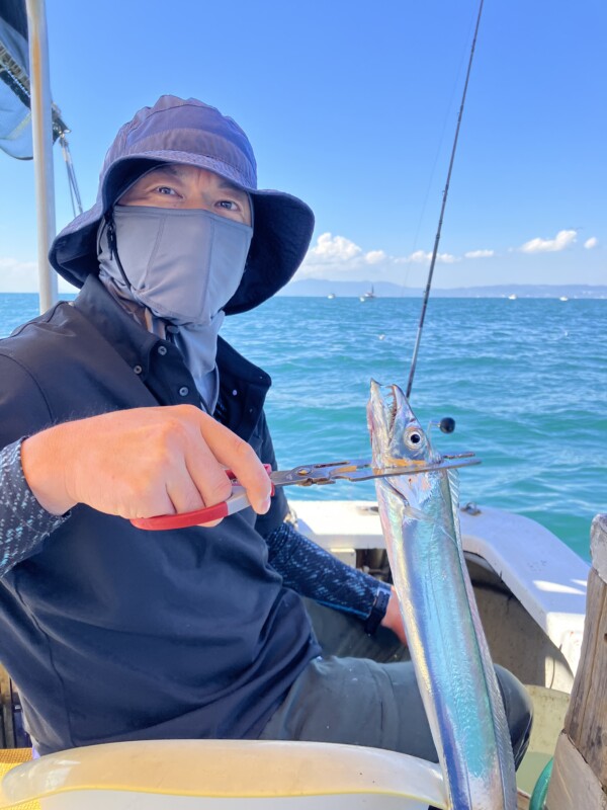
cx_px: 304
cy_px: 405
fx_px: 655
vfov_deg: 63.4
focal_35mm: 28
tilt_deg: -7.8
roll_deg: -1.1
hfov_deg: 49.7
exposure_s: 1/415
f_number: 1.8
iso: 32
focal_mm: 3.99
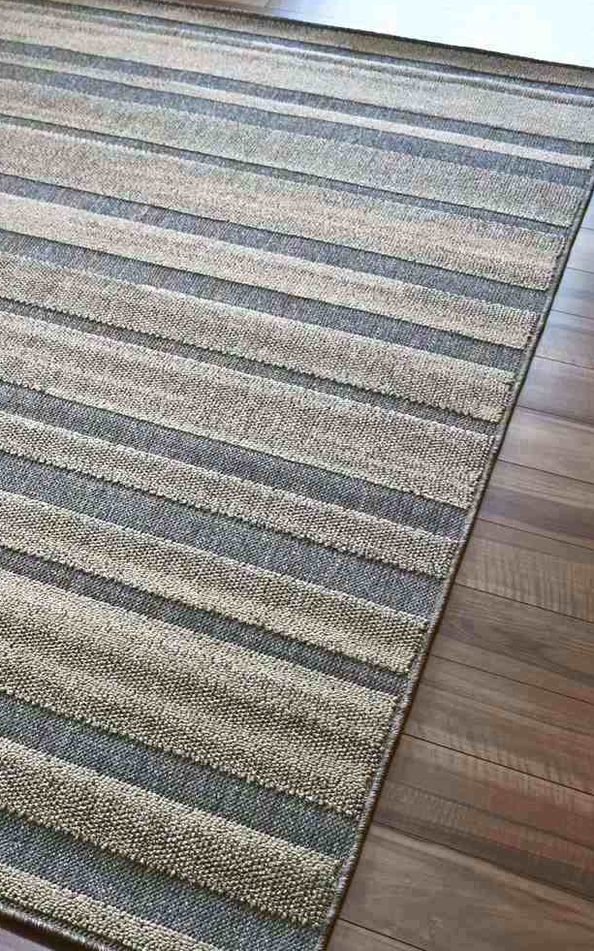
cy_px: 474
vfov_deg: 38.2
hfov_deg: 23.7
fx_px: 1373
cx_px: 53
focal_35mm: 53
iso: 800
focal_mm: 23
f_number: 3.8
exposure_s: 1/250
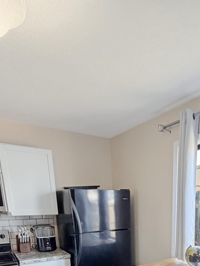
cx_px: 157
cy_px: 259
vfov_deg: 51.0
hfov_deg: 46.0
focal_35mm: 29
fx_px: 224
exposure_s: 1/120
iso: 200
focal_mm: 2.22
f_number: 2.2
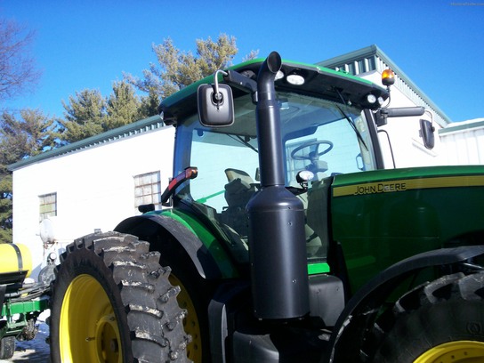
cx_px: 242
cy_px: 182
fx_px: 503
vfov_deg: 39.7
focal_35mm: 36
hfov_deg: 51.4
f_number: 4.5
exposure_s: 1/435
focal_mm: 5.9
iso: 100
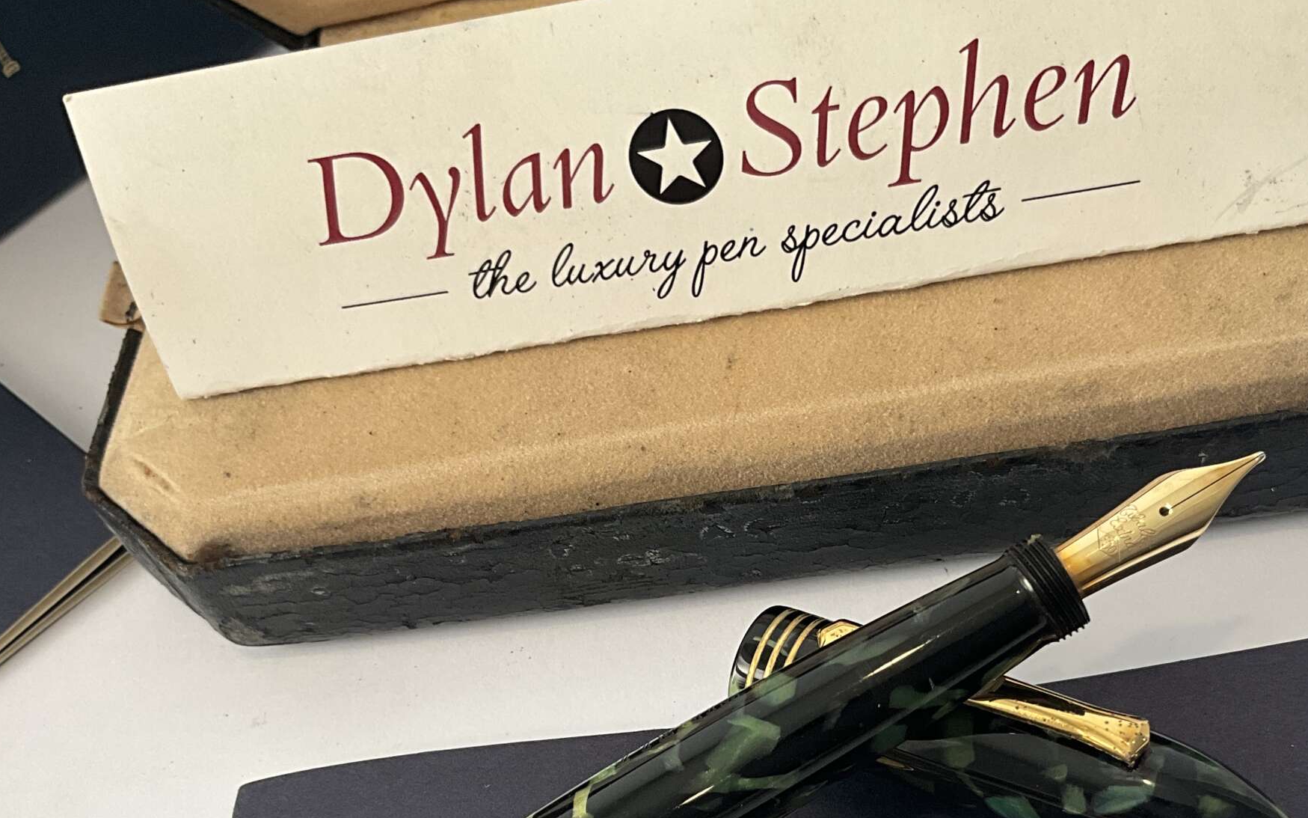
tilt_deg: -54.3
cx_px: 791
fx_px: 1604
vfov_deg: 27.9
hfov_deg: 44.1
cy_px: 677
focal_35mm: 45
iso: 50
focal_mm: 3
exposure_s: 1/100
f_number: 1.8
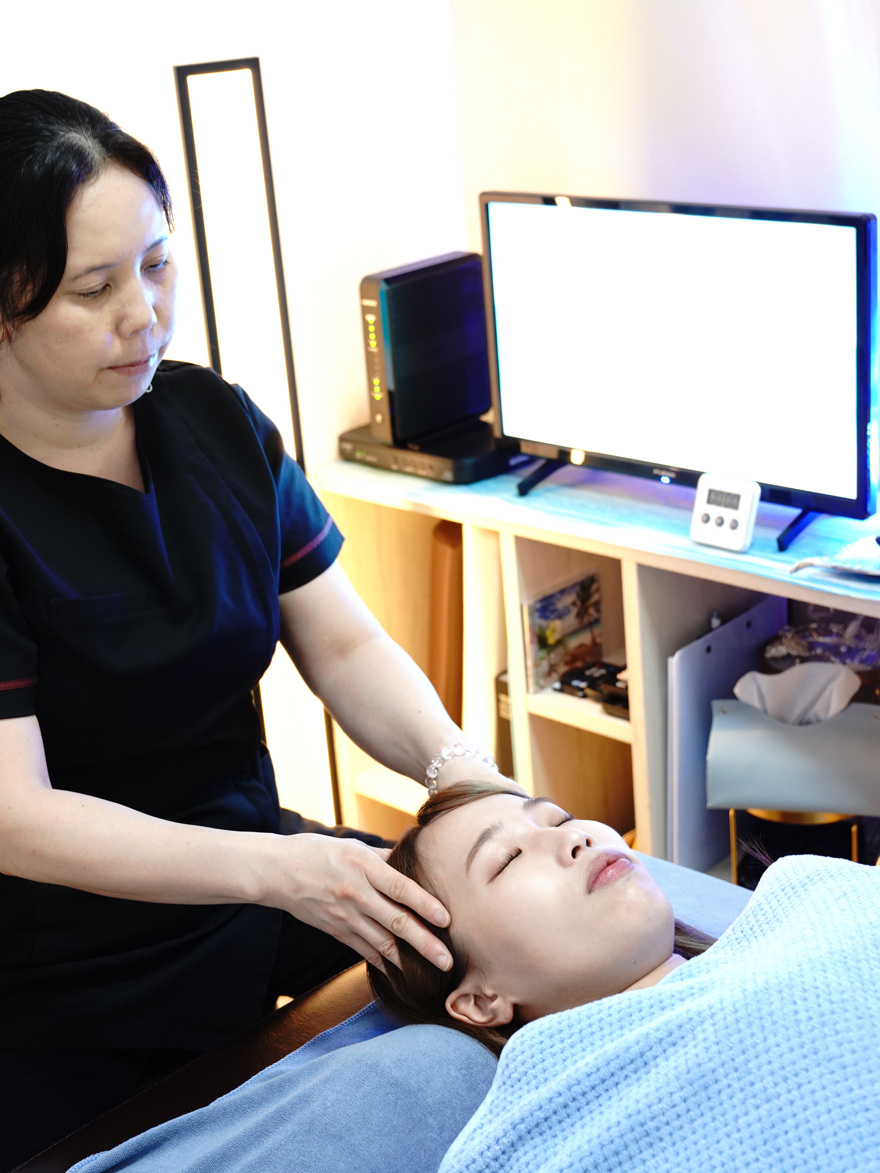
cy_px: 588
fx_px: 1864
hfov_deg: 26.6
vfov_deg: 34.9
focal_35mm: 55
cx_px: 420
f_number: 4
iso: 1250
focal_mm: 38
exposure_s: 1/8
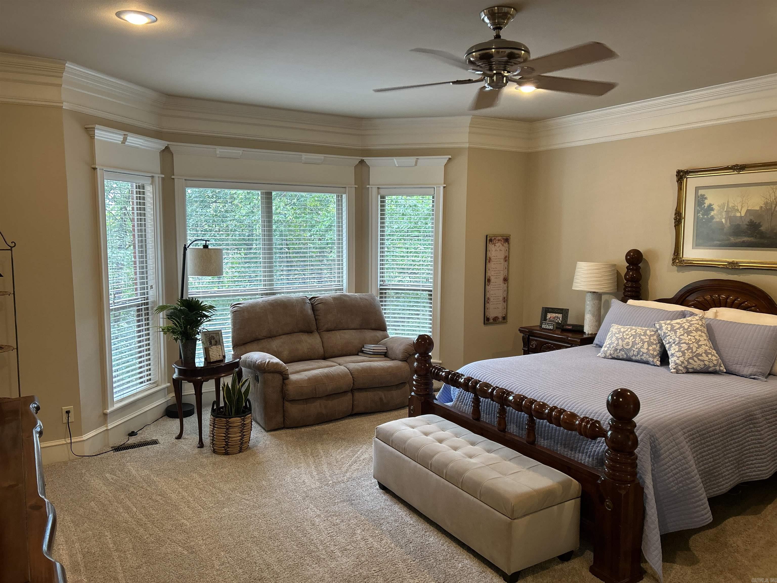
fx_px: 584
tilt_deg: -5.5
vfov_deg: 53.1
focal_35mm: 26
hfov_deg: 67.3
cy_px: 292
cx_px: 388
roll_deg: -0.2
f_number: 1.5
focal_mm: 5.7
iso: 80
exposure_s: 1/60
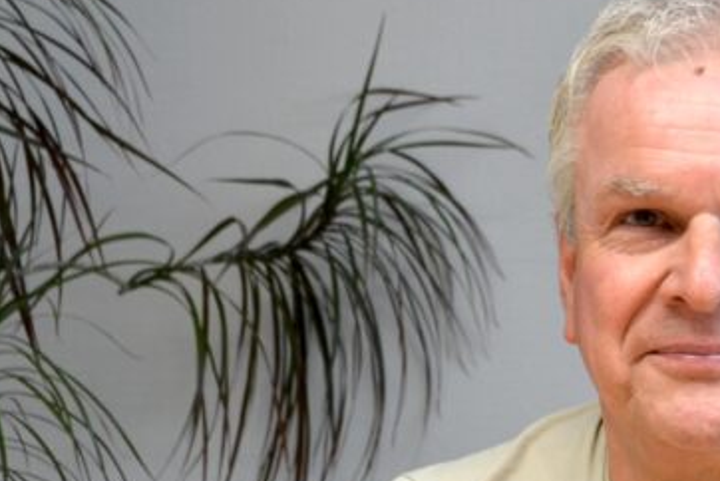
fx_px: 2262
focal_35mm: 113
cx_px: 752
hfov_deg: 17.6
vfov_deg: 11.8
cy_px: 602
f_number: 4.5
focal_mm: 26
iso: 400
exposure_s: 1/25
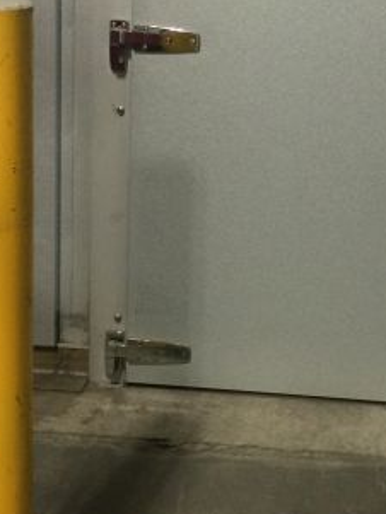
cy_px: 102
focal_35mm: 74
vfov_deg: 25.9
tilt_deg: -11.0
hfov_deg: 19.7
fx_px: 1099
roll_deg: -0.9
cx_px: 302
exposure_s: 1/30
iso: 160
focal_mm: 4.15
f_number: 2.2
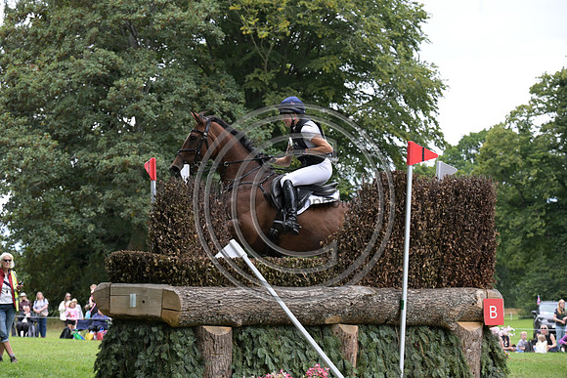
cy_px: 189
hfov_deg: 19.6
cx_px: 284
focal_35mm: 104
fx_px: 1638
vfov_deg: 13.2
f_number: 5.6
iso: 2000
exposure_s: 1/1250
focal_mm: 104
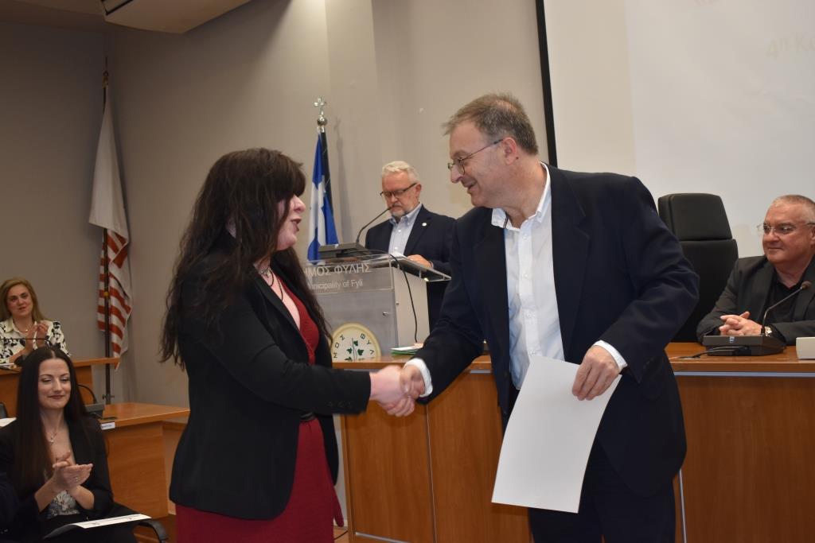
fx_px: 1019
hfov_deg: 43.6
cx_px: 408
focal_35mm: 45
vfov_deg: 29.9
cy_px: 272
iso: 900
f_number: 4.2
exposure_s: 1/125
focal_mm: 30
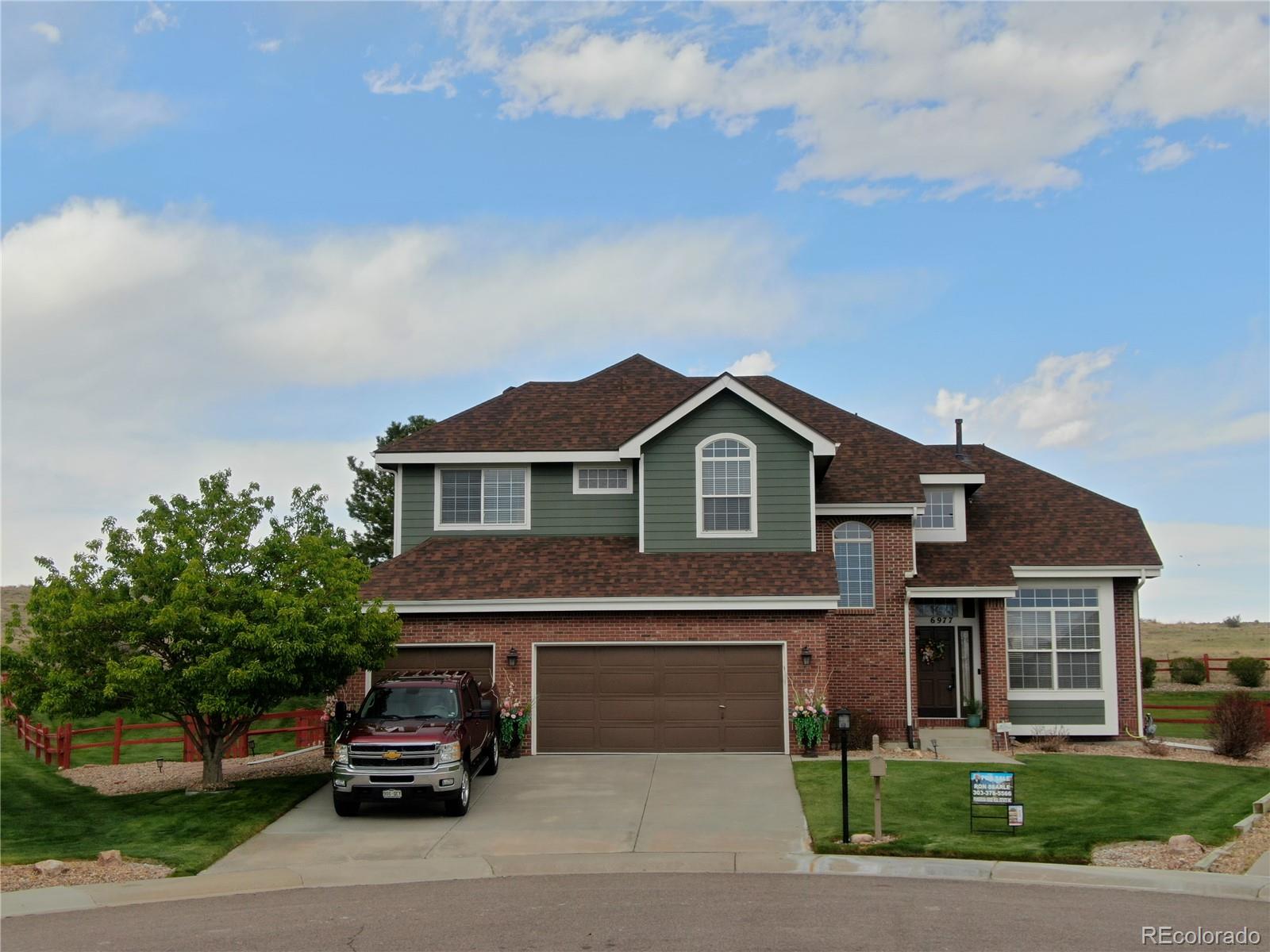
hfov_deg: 39.7
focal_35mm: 48
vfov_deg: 30.3
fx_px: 1761
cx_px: 635
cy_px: 476
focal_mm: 8.6
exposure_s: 1/320
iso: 100
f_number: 3.8
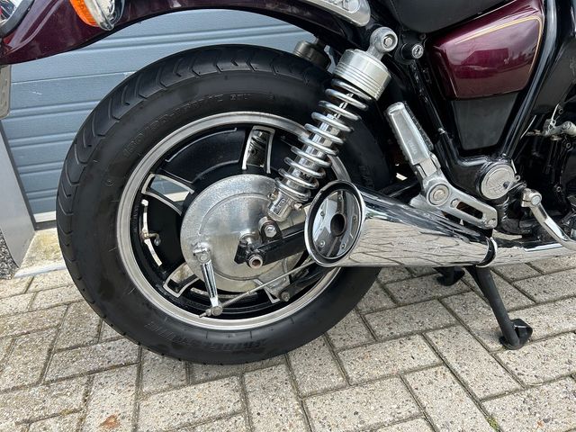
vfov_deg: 53.1
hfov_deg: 67.3
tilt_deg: -23.1
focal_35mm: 26
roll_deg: +5.7
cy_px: 216
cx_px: 288
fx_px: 433
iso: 50
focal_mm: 5.7
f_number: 1.5
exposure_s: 1/1266
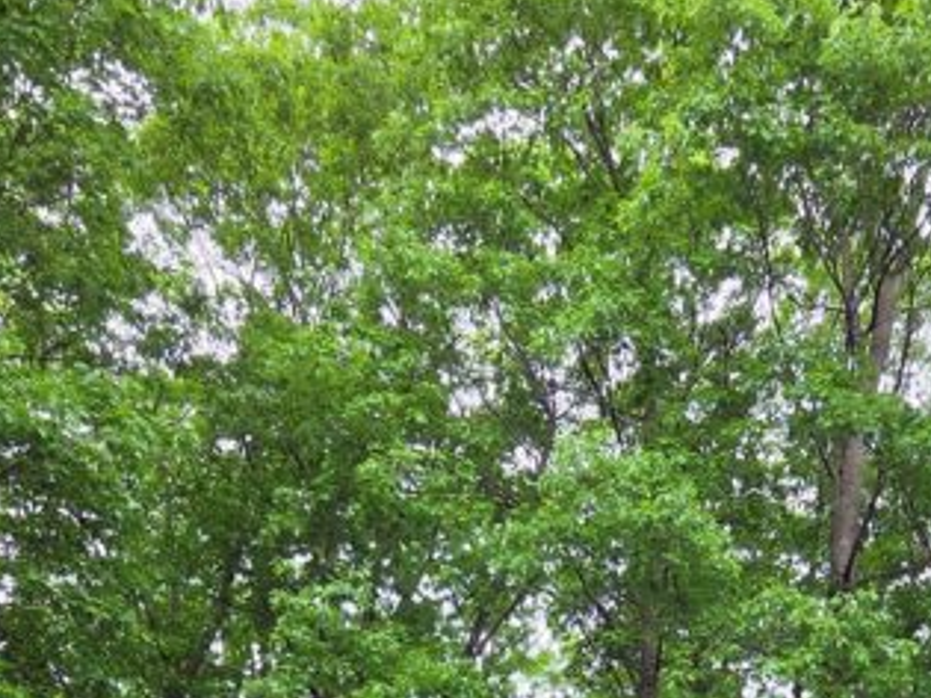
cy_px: 1174
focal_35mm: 44
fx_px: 1183
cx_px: 563
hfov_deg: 42.7
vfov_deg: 22.9
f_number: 2.2
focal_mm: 2.2
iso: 100
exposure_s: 1/317
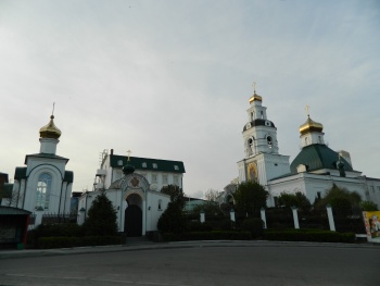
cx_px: 190
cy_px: 143
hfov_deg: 69.4
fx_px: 275
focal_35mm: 25
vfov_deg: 54.9
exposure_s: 1/250
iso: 80
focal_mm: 4.5
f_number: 3.1
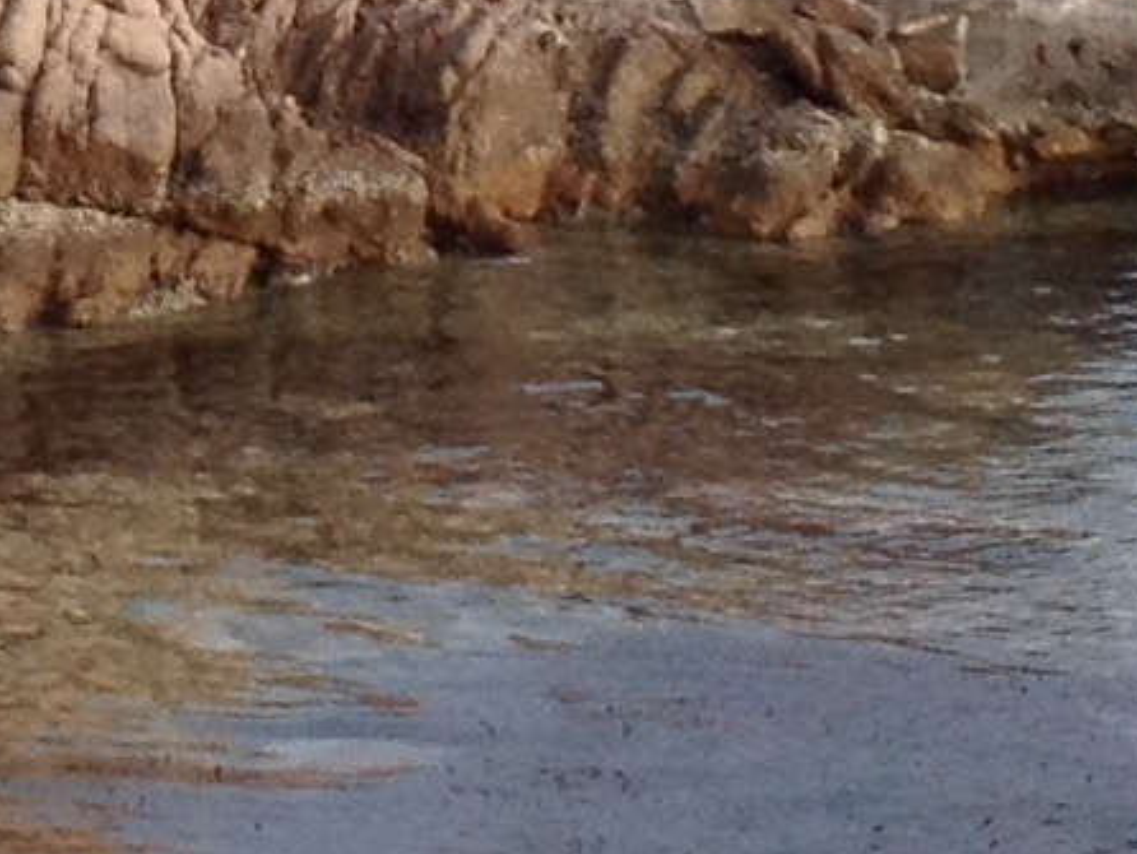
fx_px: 8413
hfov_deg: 7.7
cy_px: -686
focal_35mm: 256
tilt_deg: -3.4
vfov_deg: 5.7
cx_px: -214
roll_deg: +1.1
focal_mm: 4.28
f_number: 2.4
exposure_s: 1/657
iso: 50
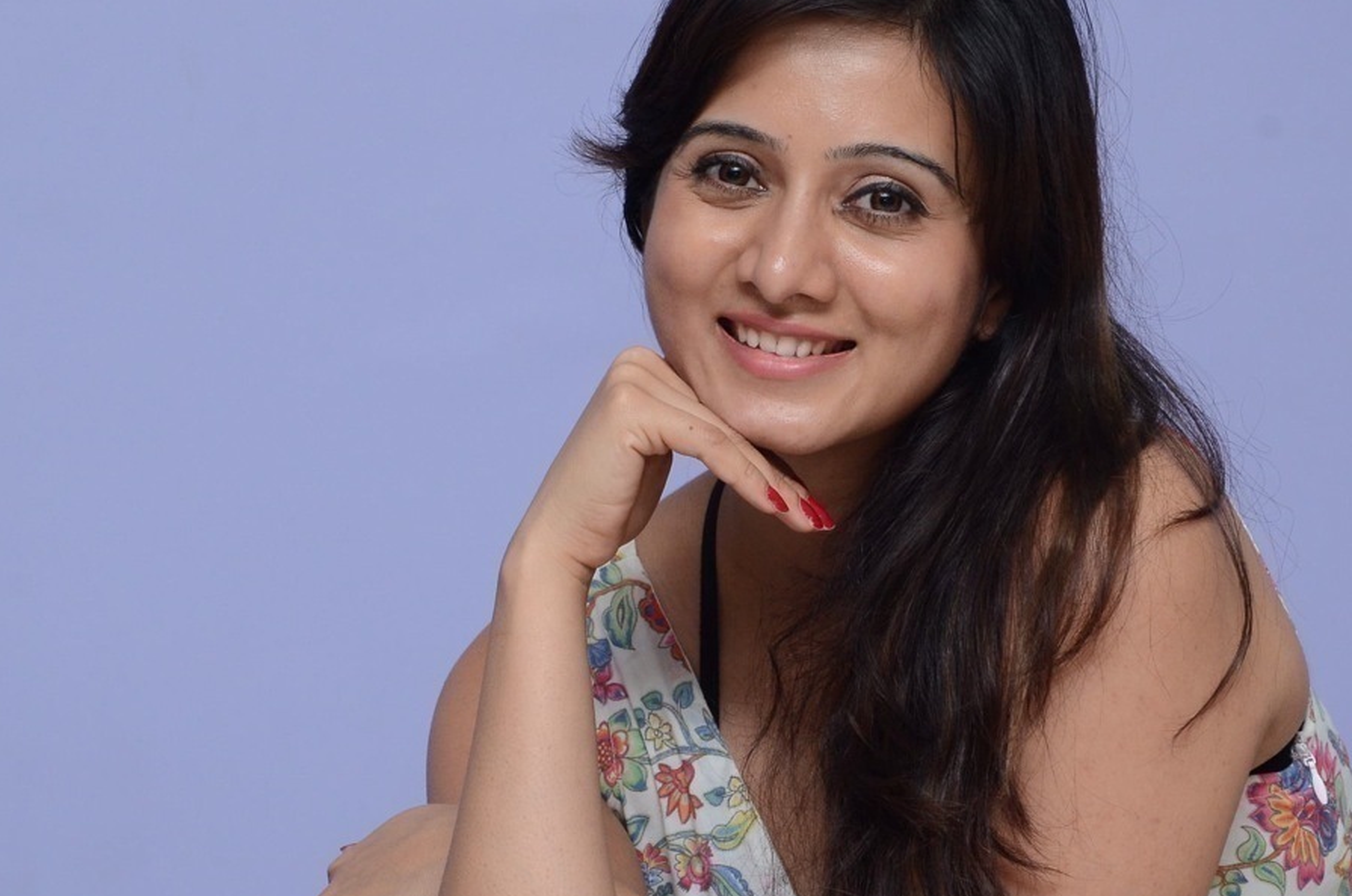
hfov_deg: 11.4
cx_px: 639
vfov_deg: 7.6
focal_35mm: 181
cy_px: 431
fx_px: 6784
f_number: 7.1
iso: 1250
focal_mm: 90
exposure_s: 1/100
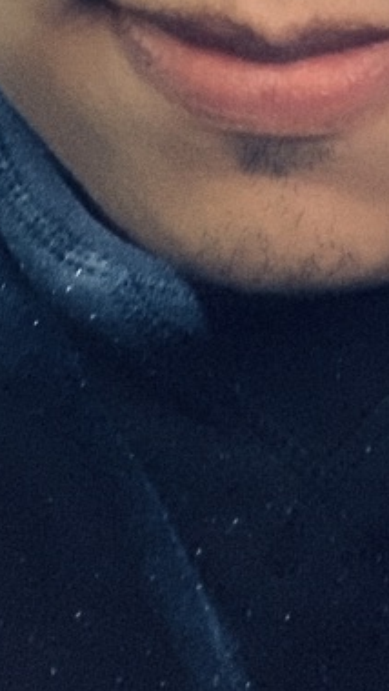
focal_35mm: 94
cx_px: 178
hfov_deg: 12.9
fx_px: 1722
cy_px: -147
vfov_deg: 21.1
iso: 640
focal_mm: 2.87
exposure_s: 1/16
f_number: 2.2
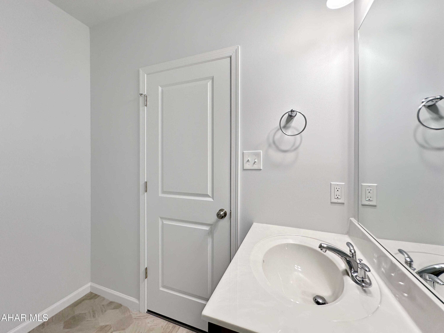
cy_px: 166
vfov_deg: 85.7
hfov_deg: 102.1
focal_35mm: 14
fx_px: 180
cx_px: 222
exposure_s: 1/120
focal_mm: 2.22
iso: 160
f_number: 2.2
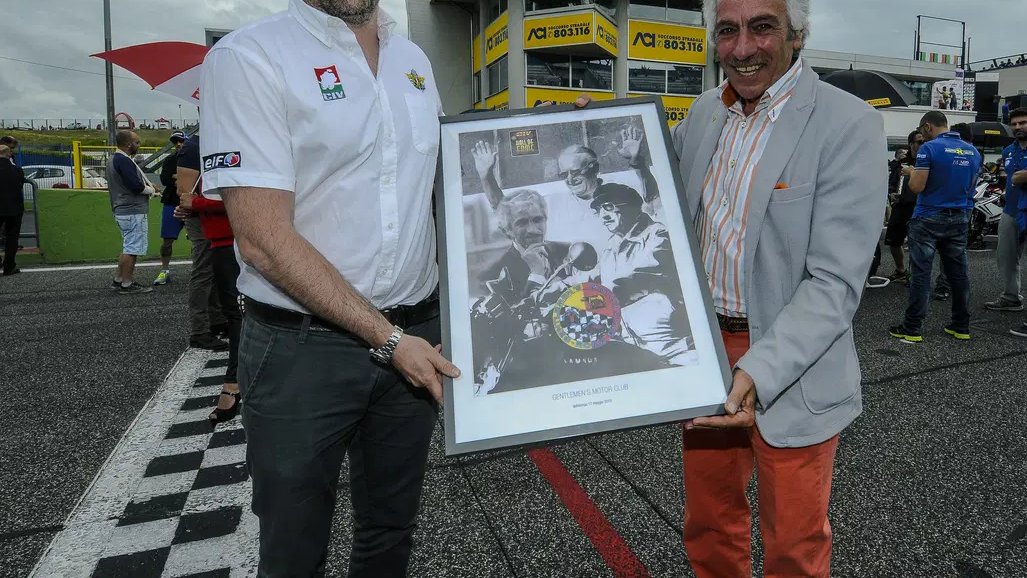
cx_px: 580
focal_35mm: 22
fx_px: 599
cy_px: 212
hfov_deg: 80.8
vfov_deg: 50.9
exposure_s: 1/250
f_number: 16
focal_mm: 12
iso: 280
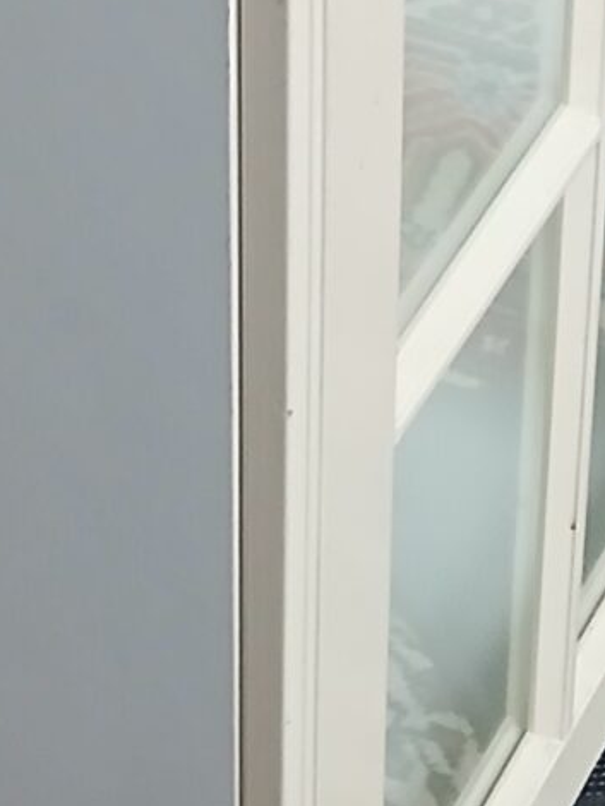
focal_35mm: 147
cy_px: -777
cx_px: -60
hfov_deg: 10.0
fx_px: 3422
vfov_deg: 12.0
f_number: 1.8
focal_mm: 3.98
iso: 250
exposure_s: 1/33.3
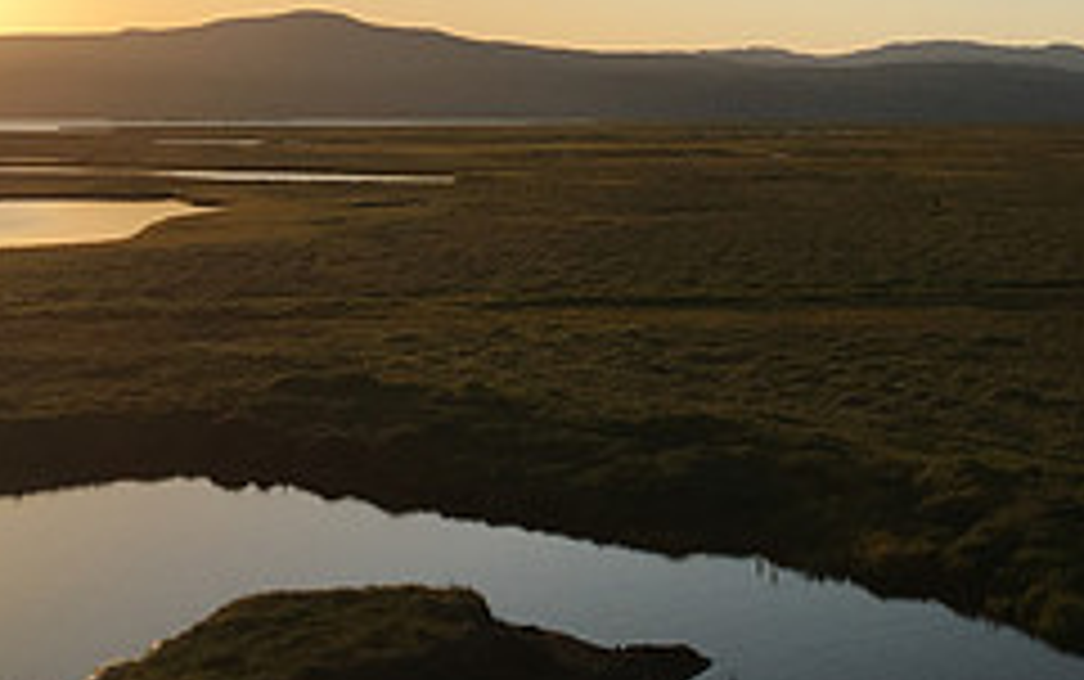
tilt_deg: +4.8
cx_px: 967
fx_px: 2188
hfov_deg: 26.9
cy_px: -2
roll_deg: -0.8
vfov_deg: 17.2
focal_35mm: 74
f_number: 2.2
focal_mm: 4.15
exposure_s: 1/2198
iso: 25
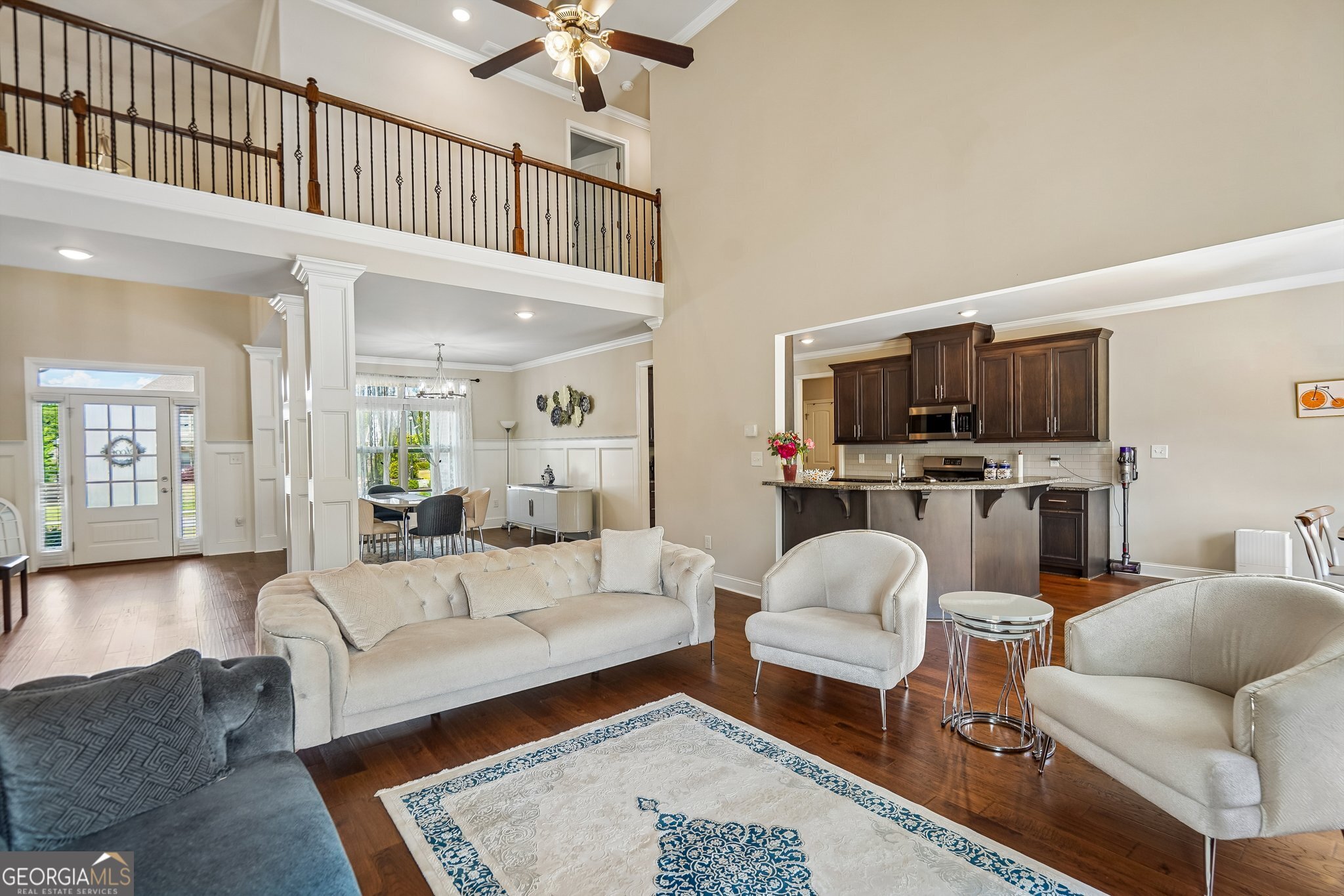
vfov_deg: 73.7
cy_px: 448
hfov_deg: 96.7
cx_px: 672
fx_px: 597
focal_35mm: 16
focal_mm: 16
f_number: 5
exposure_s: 1/40
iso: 50
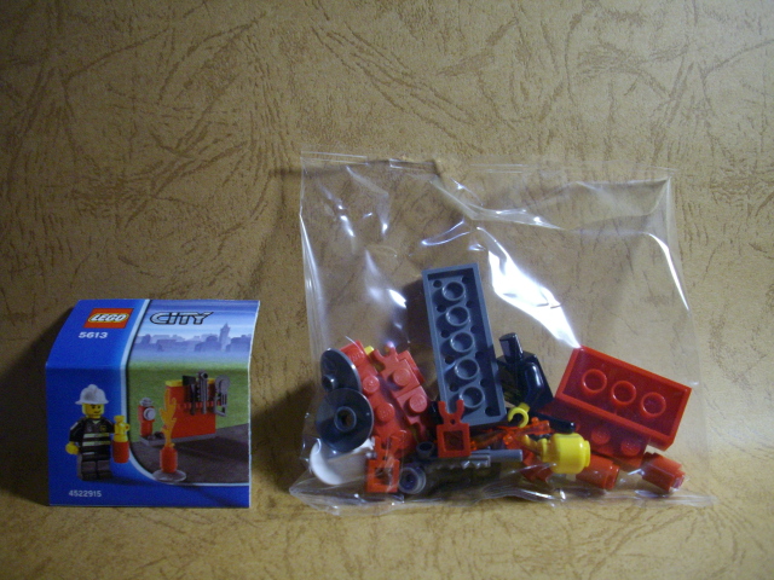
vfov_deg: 38.7
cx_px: 387
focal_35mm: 37
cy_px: 290
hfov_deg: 50.1
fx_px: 827
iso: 249
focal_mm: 6.2
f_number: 2.8
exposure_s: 1/50
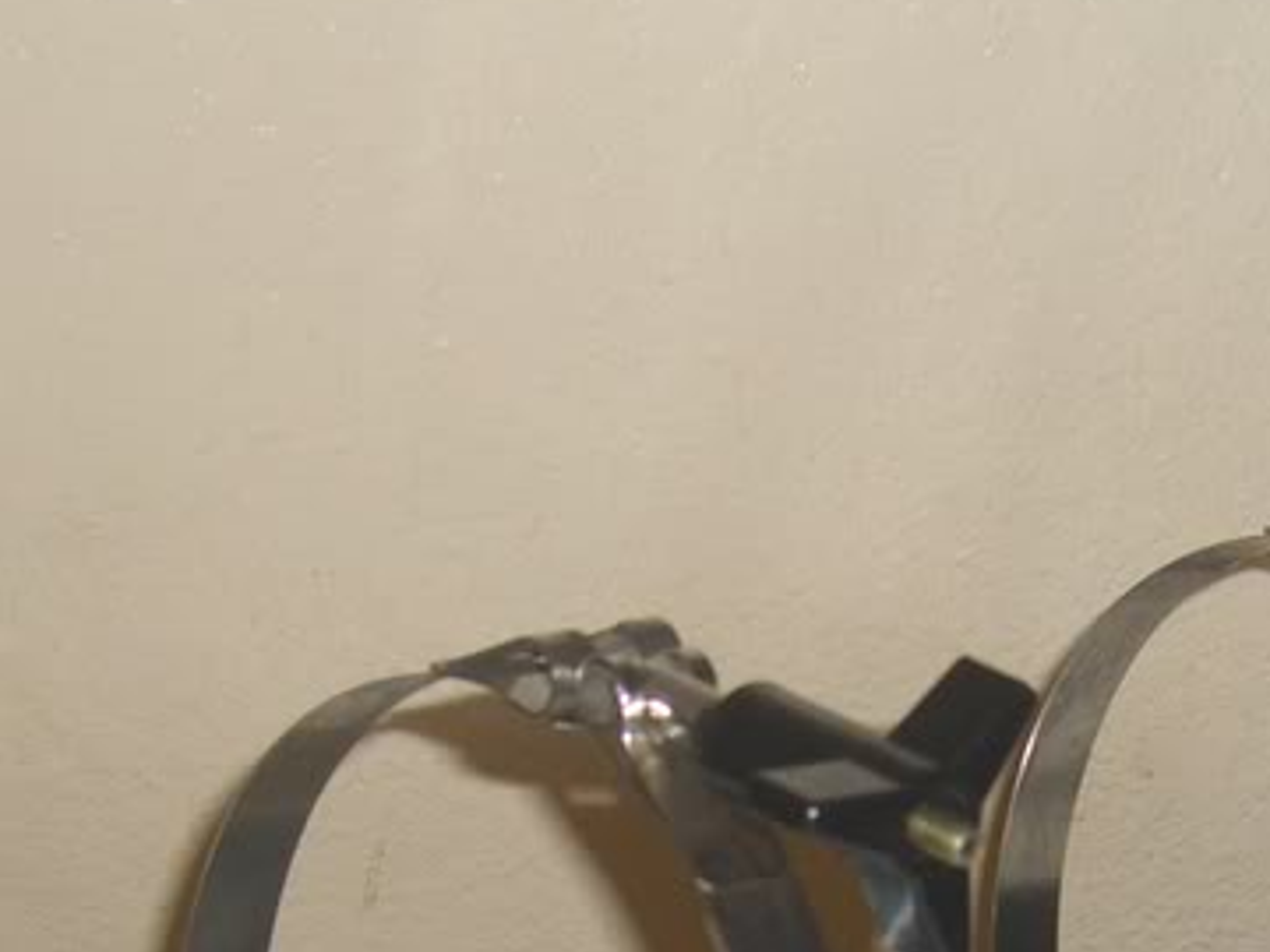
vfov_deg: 13.4
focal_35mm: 108
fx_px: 3962
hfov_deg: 18.2
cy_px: 1075
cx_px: 674
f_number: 2.8
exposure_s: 1/60
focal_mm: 7.9
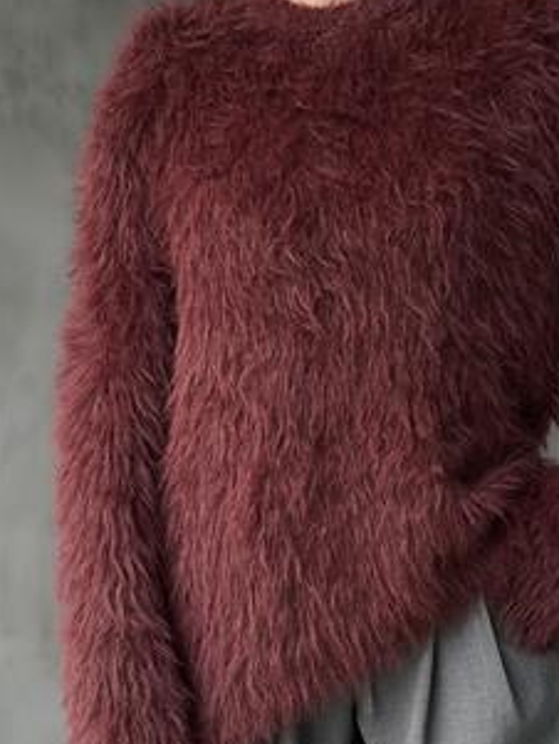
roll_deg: -0.4
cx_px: 388
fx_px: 1463
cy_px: 378
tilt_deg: -3.5
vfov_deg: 28.5
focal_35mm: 68
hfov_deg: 21.5
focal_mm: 6.86
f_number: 1.78
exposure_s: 1/19
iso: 1000
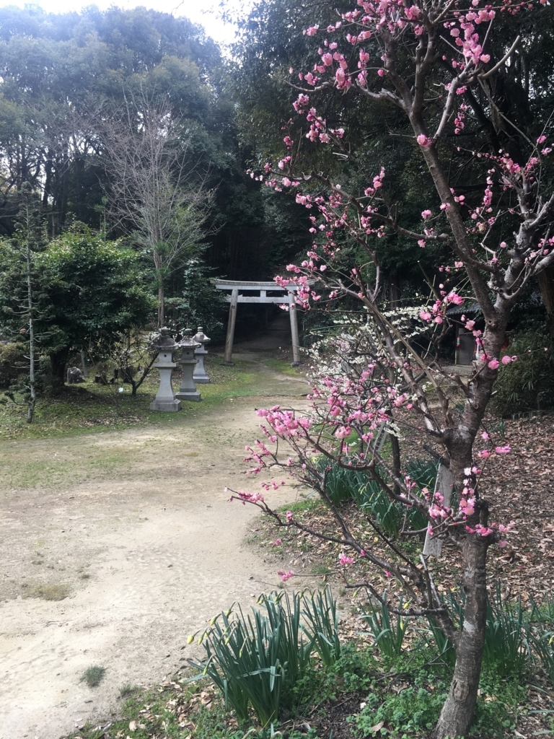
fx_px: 619
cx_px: 277
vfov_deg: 61.7
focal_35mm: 29
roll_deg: -0.7
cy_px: 370
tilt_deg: -2.6
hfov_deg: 48.2
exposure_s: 1/147
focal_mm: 4.15
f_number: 2.2
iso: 25
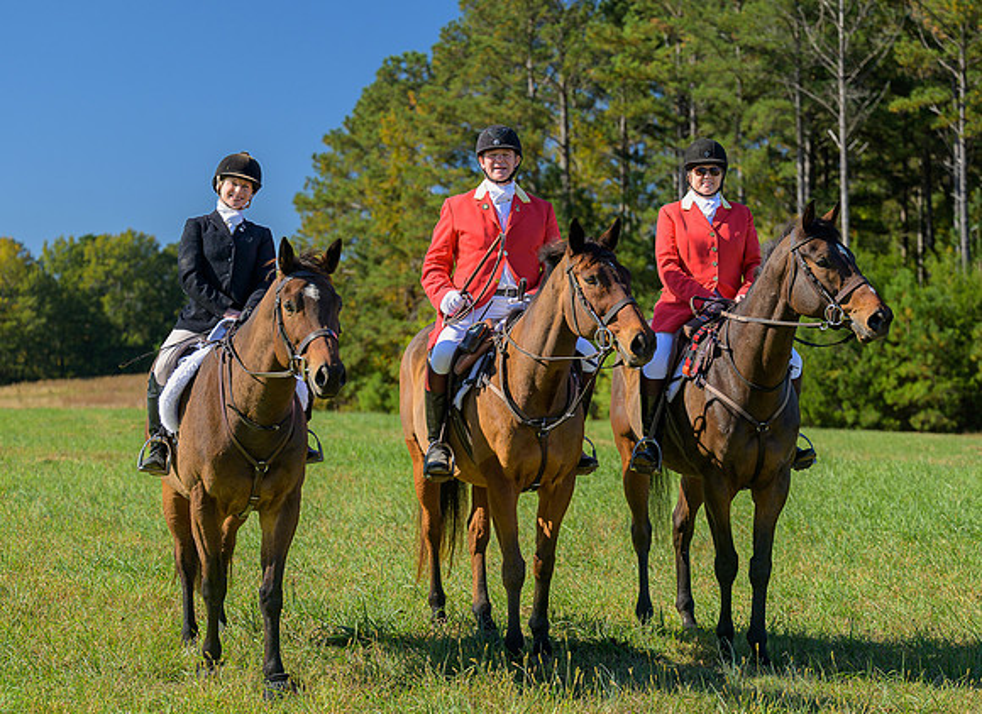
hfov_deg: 24.1
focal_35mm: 82
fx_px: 2303
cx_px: 514
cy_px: 338
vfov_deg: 17.6
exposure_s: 1/640
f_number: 3.2
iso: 200
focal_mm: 70
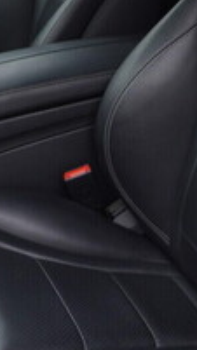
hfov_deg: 11.8
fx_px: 957
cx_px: 96
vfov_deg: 20.7
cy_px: 199
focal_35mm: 103
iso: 125
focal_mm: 24
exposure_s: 1/60
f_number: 3.5
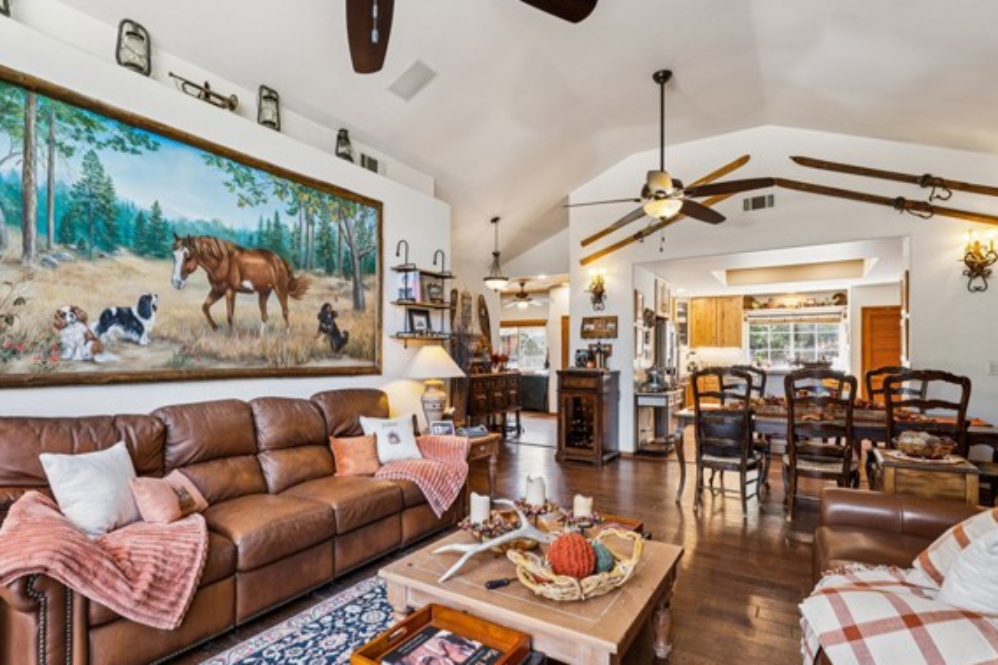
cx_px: 468
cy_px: 356
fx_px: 514
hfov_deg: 88.2
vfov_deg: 65.7
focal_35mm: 19
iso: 100
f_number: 13
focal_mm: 16.5
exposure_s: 1/2
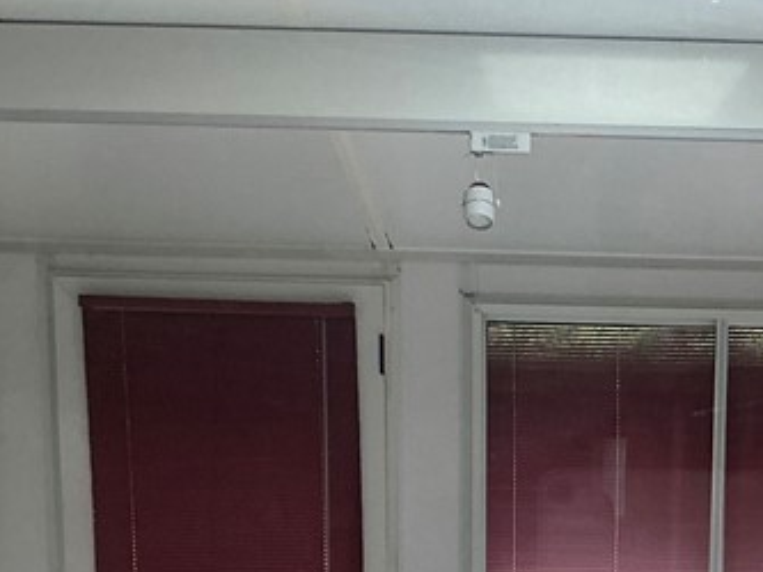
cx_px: 639
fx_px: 1896
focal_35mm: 86
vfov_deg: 15.9
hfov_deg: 22.4
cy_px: 837
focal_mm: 3
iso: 32
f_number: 1.8
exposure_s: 1/120
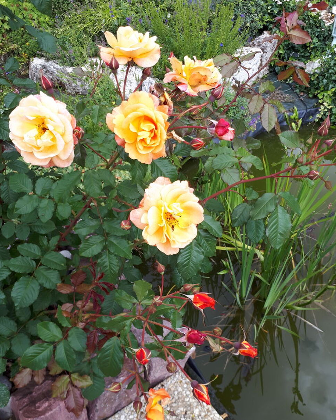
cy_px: 228
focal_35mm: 29
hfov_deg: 50.0
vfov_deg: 60.3
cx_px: 171
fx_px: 360
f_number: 1.9
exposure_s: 1/242
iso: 40
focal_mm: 3.6
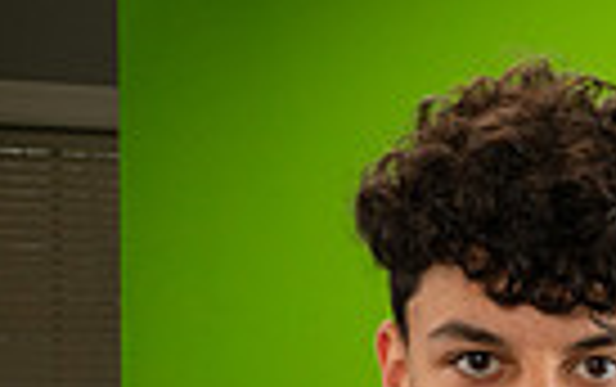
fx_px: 2757
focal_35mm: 164
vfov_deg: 7.8
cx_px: 718
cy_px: 633
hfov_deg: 12.5
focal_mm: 24
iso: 800
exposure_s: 1/60
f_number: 20
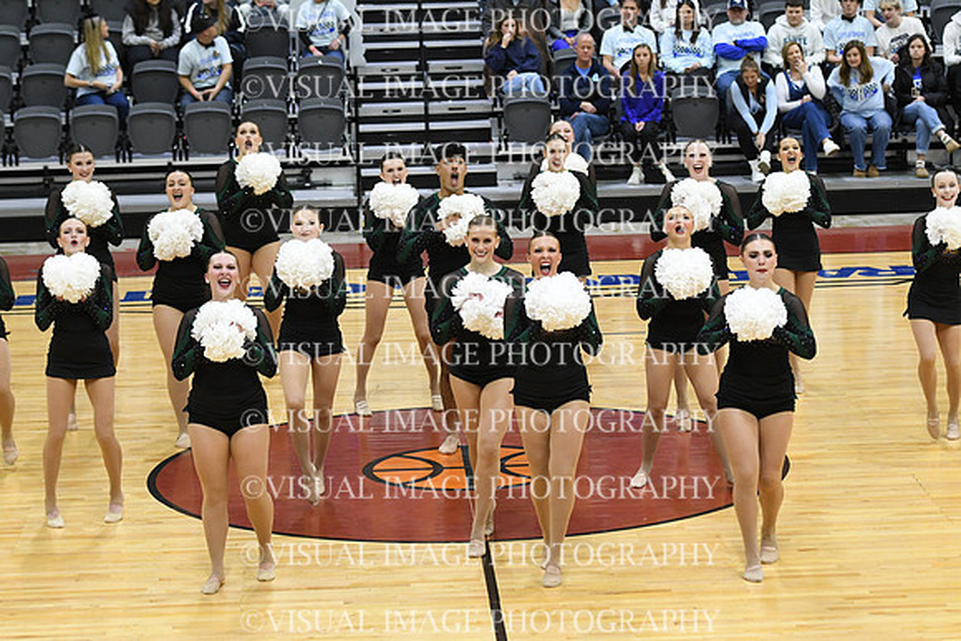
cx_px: 480
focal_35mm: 120
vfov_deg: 11.4
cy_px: 320
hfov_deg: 17.1
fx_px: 3204
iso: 3200
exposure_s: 1/400
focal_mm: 80
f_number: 2.8
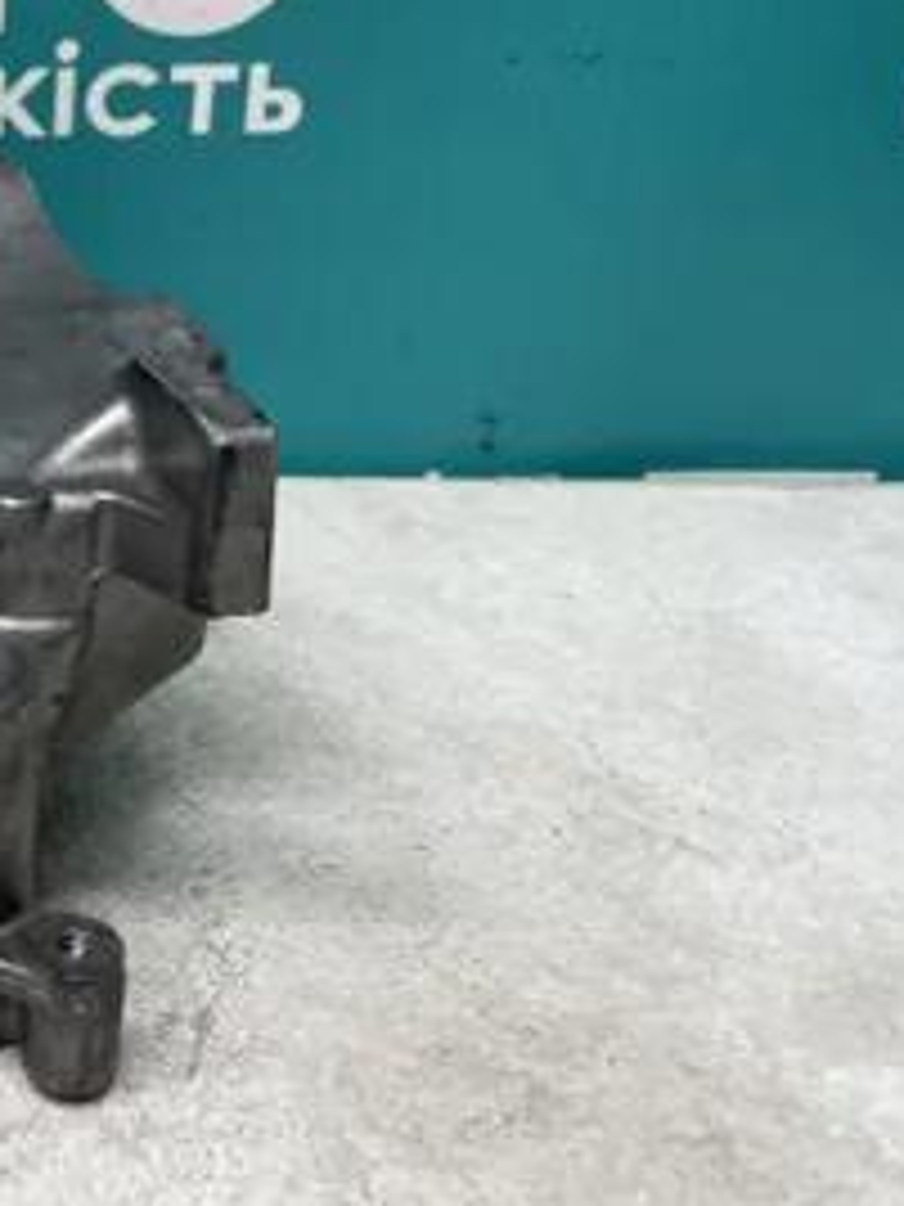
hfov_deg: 21.3
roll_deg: +2.3
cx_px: -297
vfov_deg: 31.0
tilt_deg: -24.1
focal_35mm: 62
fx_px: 2159
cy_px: 418
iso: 100
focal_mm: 4.2
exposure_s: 1/100
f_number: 1.6
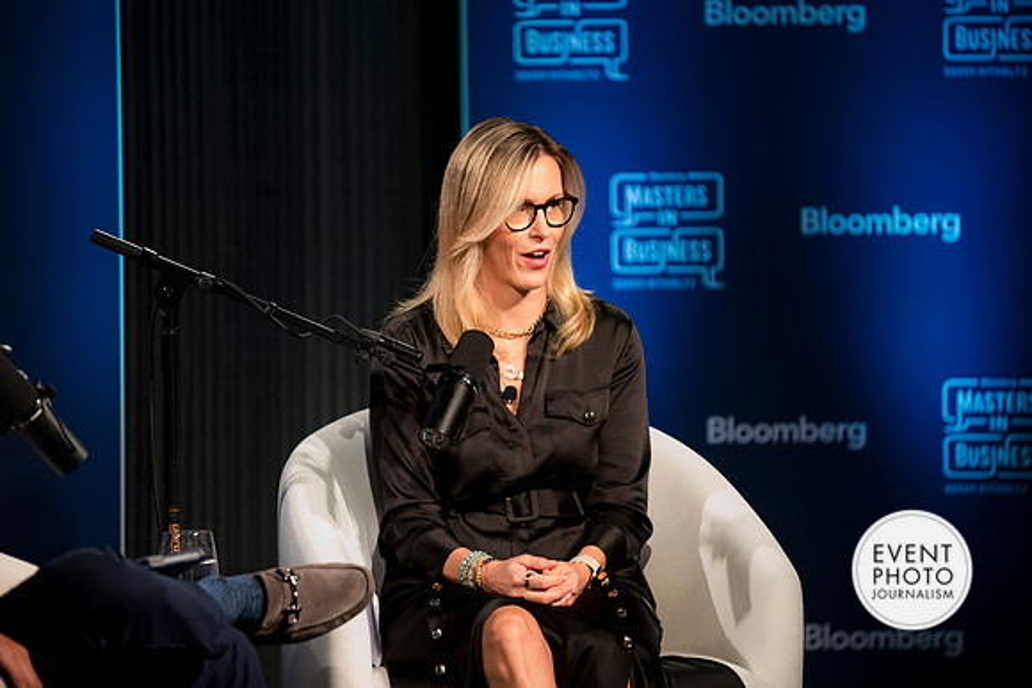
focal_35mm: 212
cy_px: 326
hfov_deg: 9.7
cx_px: 543
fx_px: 6070
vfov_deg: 6.5
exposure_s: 1/125
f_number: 2.8
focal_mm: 200
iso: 3200
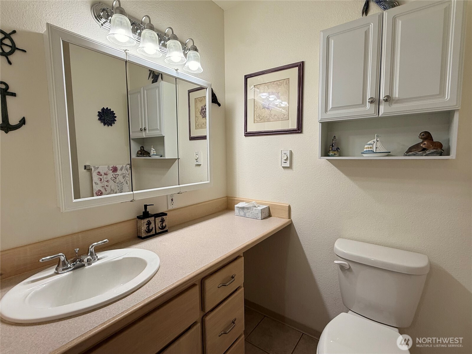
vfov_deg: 85.6
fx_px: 191
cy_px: 177
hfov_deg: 102.1
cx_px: 236
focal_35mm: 14
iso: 80
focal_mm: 2.22
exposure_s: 1/120
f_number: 2.2
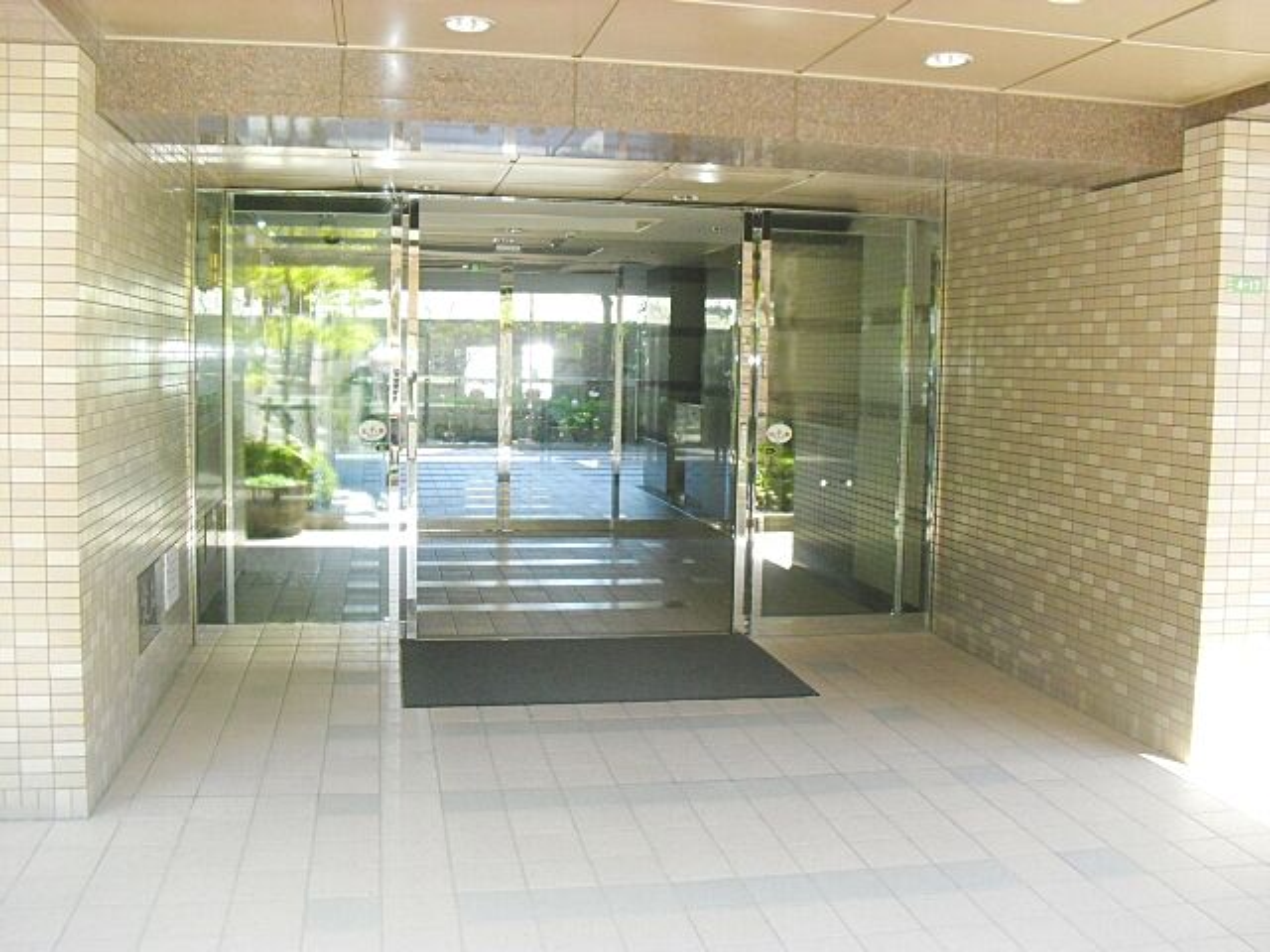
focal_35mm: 36
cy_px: 476
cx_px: 635
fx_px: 1321
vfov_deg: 39.7
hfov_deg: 51.4
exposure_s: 1/100
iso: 200
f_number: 3.1
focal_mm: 6.3
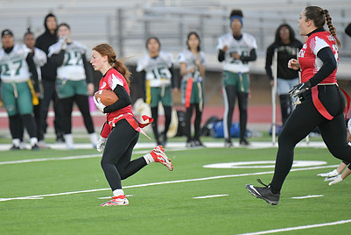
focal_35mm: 434
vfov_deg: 3.2
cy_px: 89
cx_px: 123
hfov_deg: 4.7
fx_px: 4234
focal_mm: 300
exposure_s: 1/3200
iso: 4000
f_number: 2.8
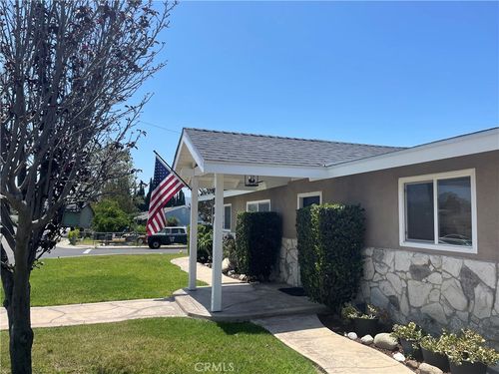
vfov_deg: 53.1
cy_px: 187
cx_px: 250
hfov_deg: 67.3
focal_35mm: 26
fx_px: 375
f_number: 1.6
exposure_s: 1/3300
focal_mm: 4.2
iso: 32
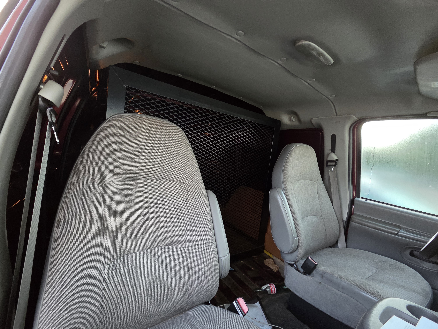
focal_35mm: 13
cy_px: 164
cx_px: 219
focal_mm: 2.2
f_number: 2.2
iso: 1000
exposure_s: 1/60
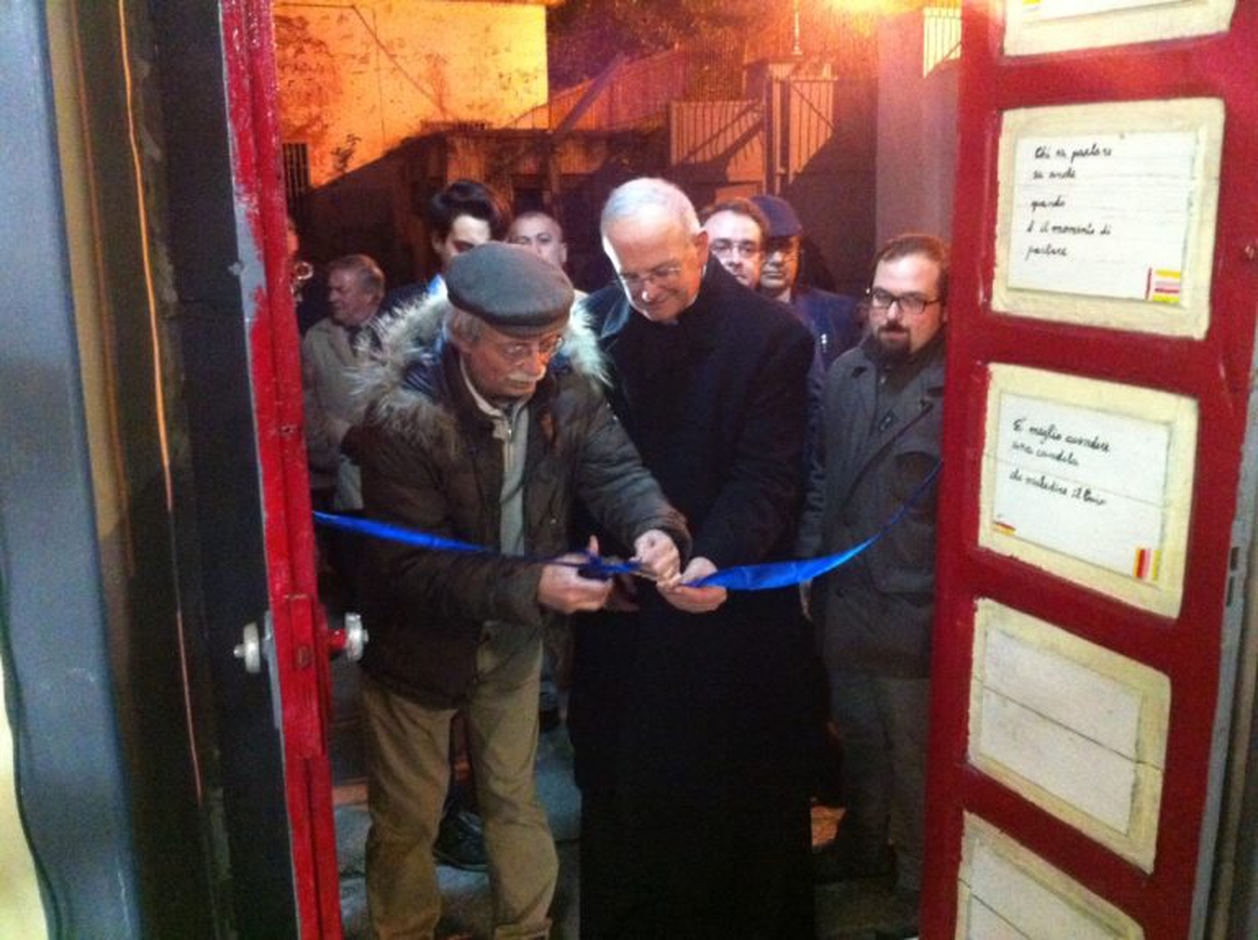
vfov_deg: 40.6
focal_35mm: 35
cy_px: 470
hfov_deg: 52.7
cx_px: 629
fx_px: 1270
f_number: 2.8
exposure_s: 1/15
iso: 1000
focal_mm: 3.85
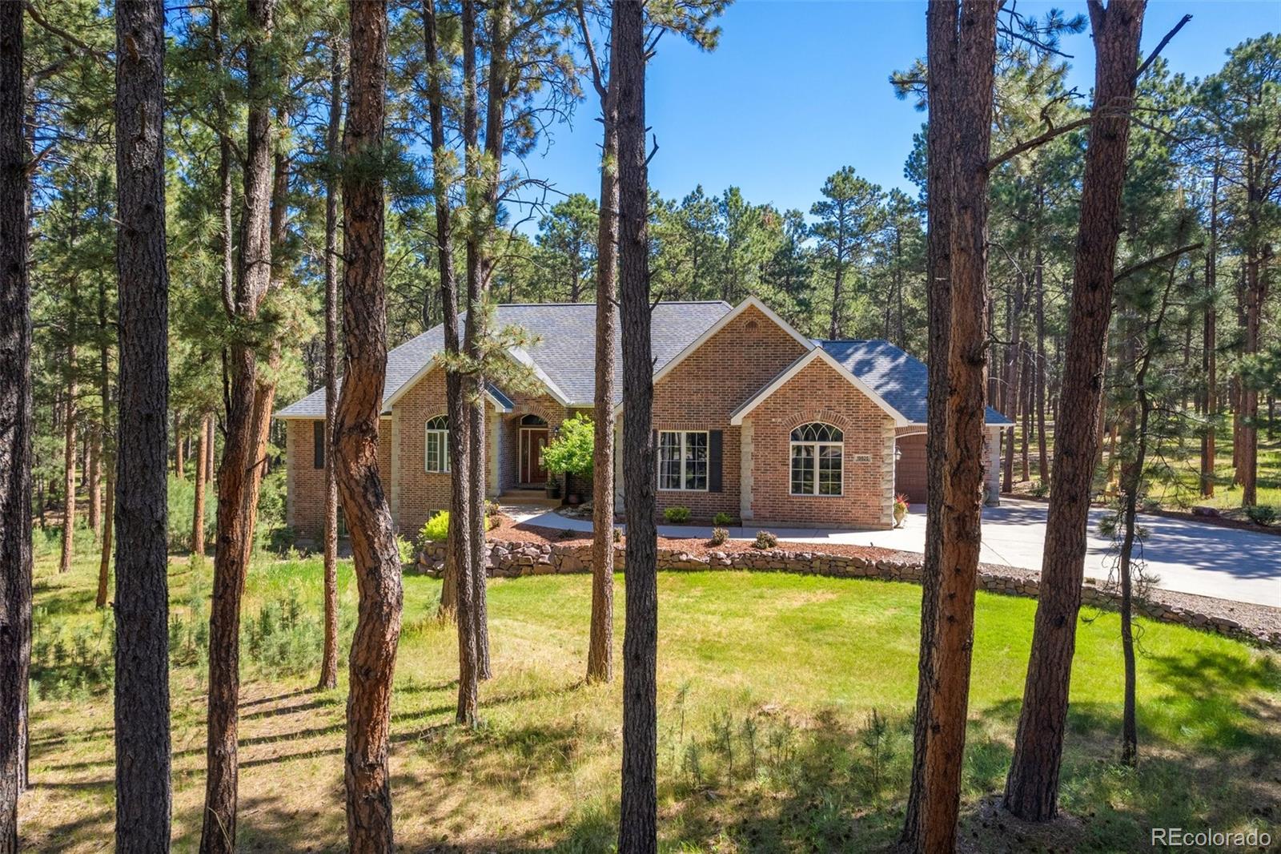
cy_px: 427
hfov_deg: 78.6
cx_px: 640
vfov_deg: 57.2
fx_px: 783
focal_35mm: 22
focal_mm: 8.38
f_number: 2.8
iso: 100
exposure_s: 1/400
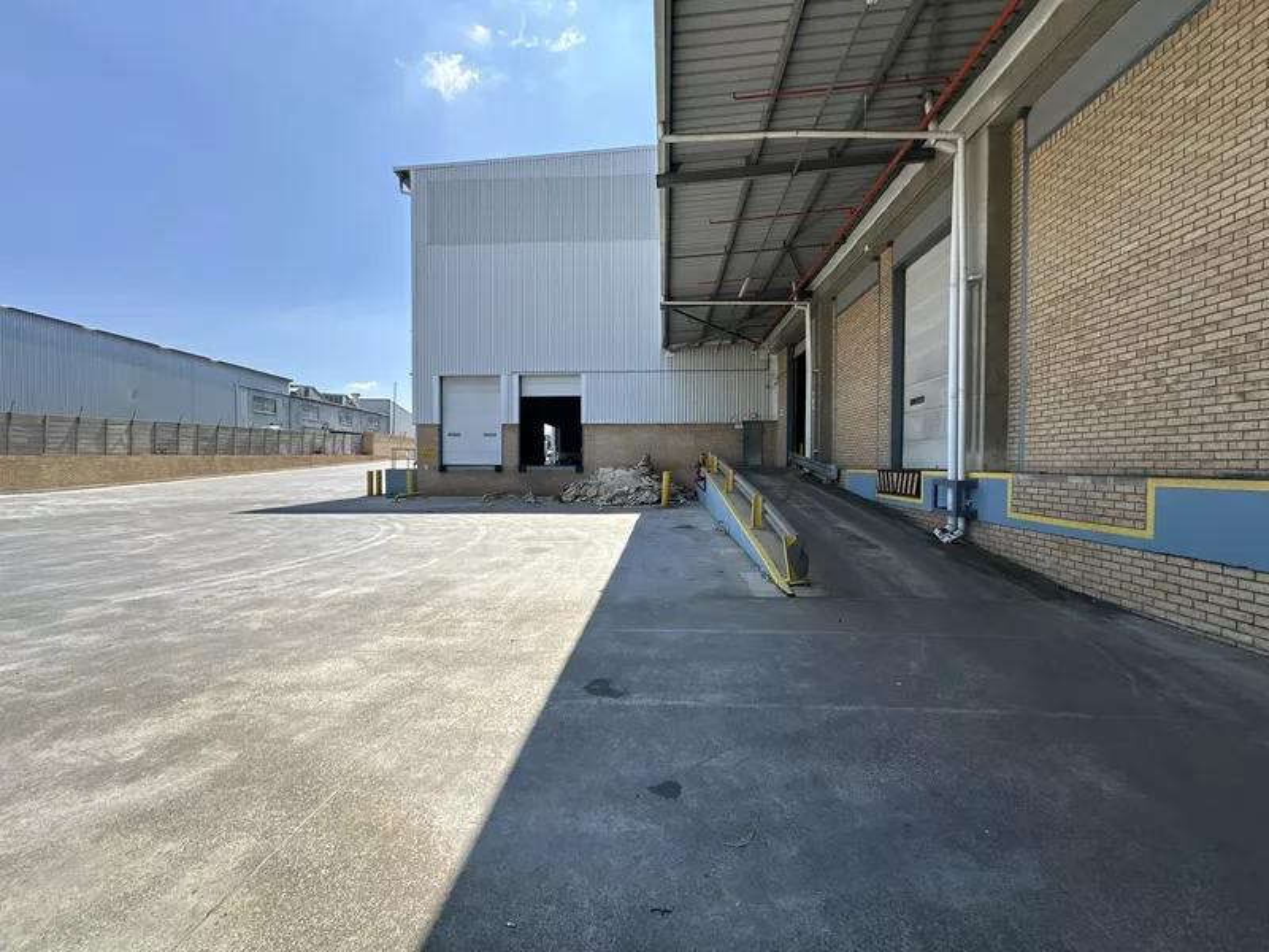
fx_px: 513
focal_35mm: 14
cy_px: 476
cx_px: 634
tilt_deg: -1.5
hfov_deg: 102.1
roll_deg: -0.9
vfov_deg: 85.7
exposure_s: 1/1072
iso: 40
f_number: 2.2
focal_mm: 2.22
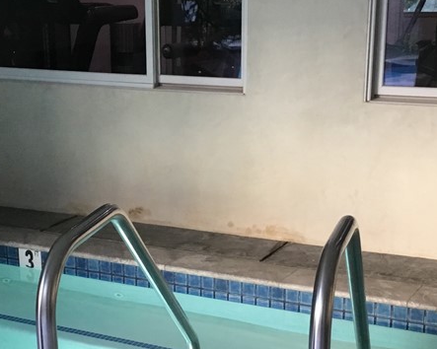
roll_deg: +0.7
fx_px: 905
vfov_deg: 21.6
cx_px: 213
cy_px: 262
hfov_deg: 27.1
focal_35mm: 70
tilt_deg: -17.5
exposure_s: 1/30
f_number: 2.4
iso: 80
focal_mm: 3.3
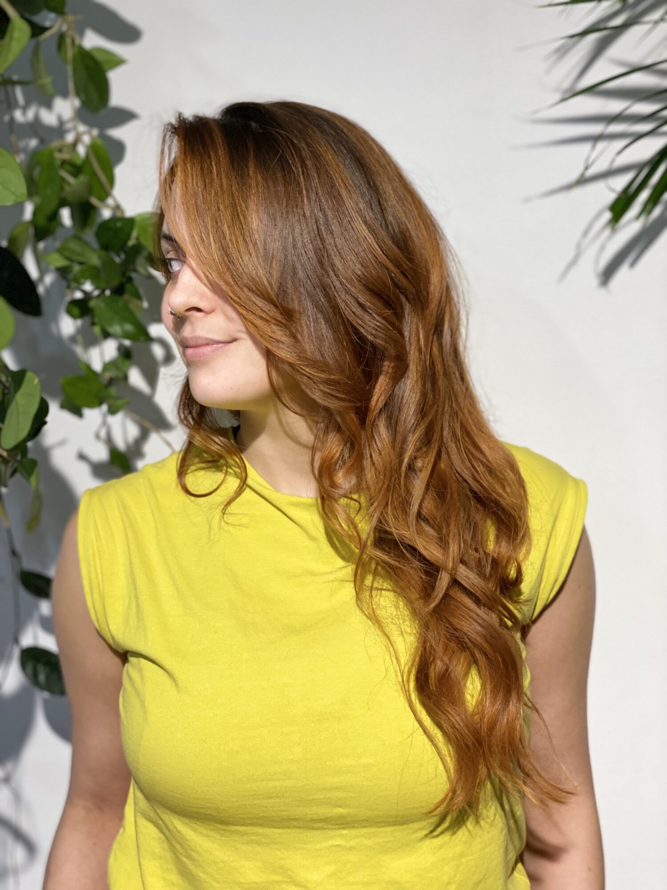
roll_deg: +2.1
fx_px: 1336
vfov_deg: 36.8
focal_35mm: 52
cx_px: 334
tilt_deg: -9.0
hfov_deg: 28.0
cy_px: 445
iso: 200
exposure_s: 1/122
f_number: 2
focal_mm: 6
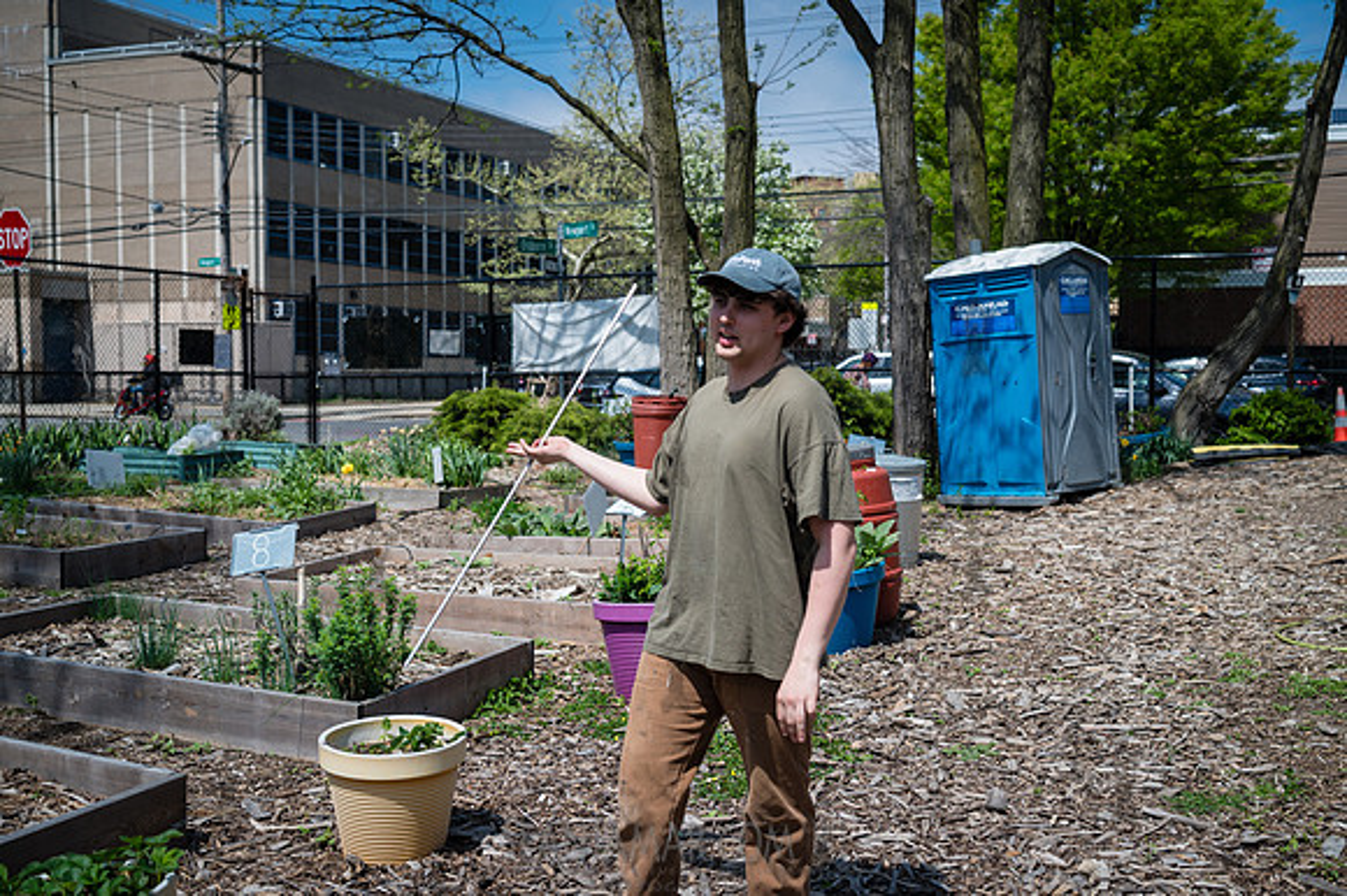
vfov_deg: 34.4
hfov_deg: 49.9
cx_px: 674
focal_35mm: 39
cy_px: 448
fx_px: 1447
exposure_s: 1/1250
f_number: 3.5
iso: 100
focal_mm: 38
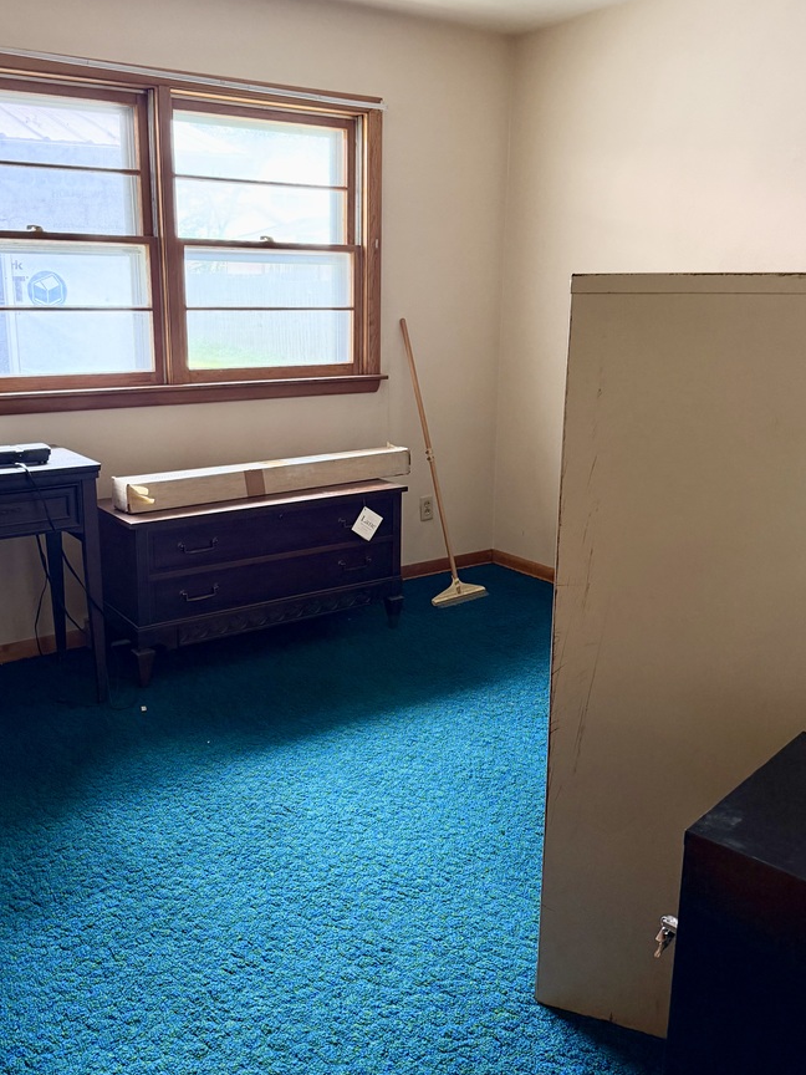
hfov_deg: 46.6
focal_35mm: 30
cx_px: 335
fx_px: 931
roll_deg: -0.5
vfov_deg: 59.8
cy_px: 482
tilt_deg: -11.7
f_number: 1.78
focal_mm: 6.76
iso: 400
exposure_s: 1/60
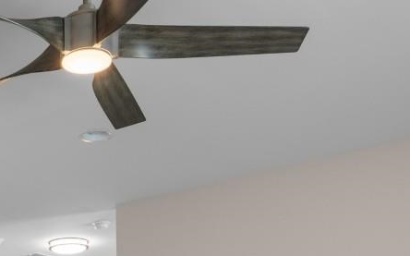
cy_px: 410
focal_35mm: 67
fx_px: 748
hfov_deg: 27.9
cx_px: -44
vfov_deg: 17.1
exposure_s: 1/13
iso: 100
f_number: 4.8
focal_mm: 12
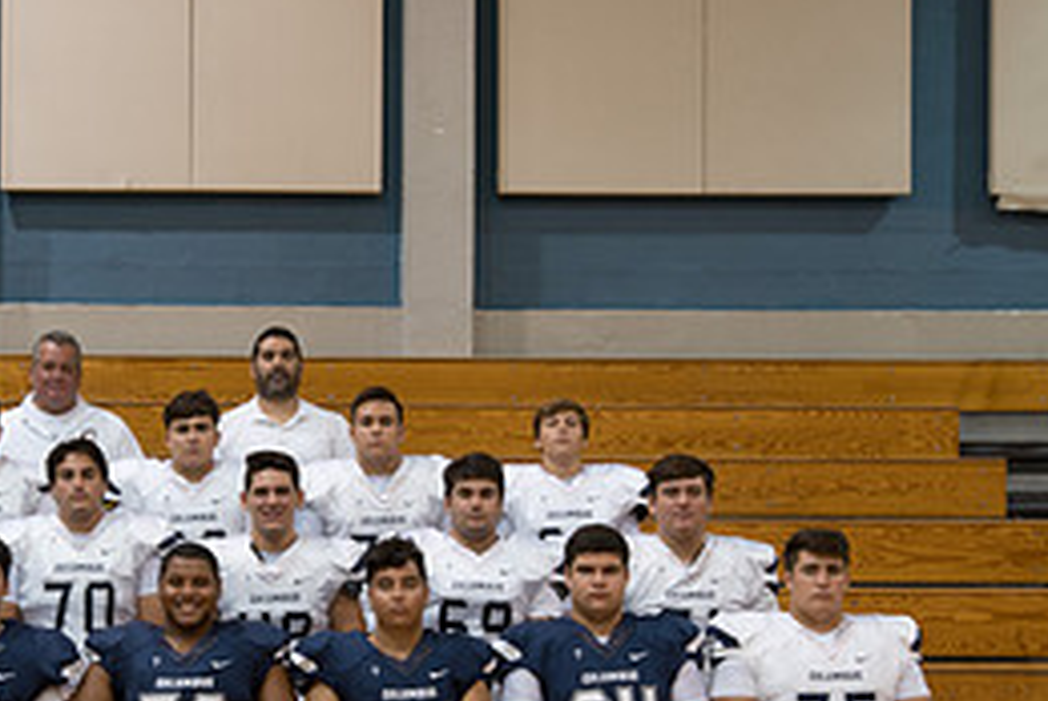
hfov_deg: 25.5
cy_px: 530
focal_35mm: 78
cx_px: 193
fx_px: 2273
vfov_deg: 17.4
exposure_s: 2
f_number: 22
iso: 250
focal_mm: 35
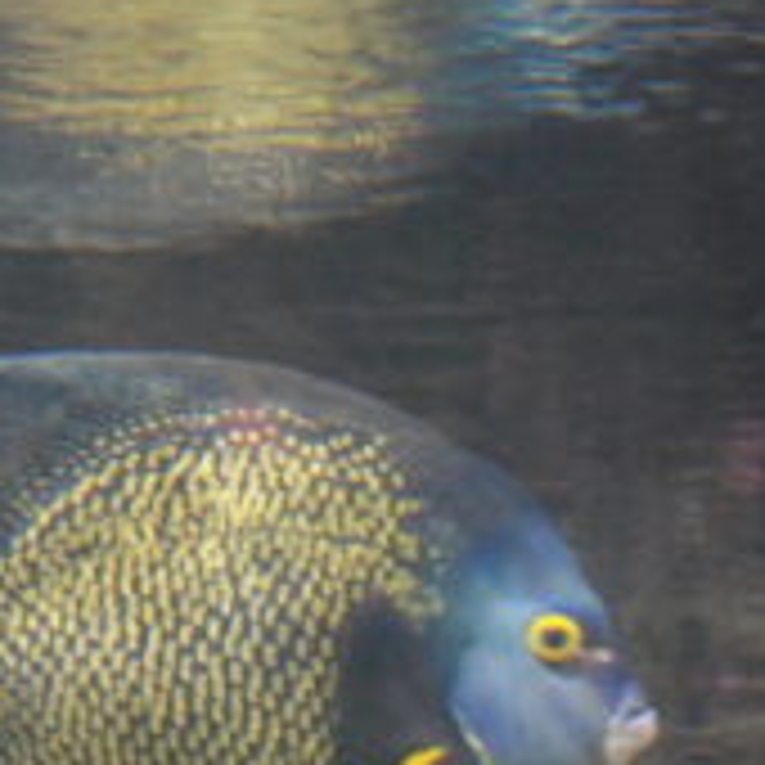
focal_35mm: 150
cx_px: 468
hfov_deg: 11.6
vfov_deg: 11.6
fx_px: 3750
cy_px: 695
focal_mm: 40
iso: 1250
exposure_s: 1/20
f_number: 4.5
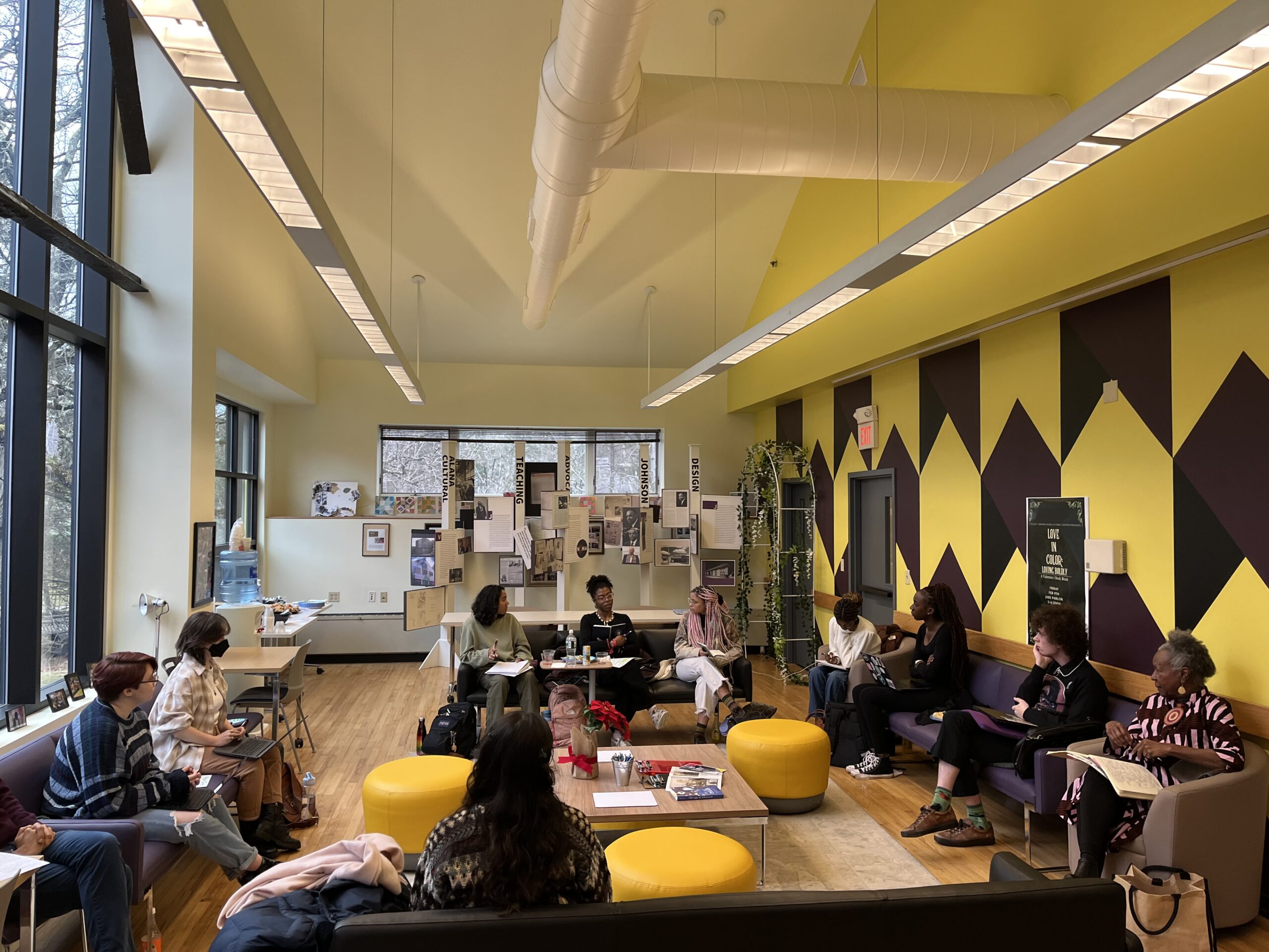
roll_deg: +0.4
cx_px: 634
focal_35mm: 26
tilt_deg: +0.5
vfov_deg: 53.1
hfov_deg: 67.3
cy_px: 476
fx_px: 953
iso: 100
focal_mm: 5.1
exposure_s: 1/120
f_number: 1.6
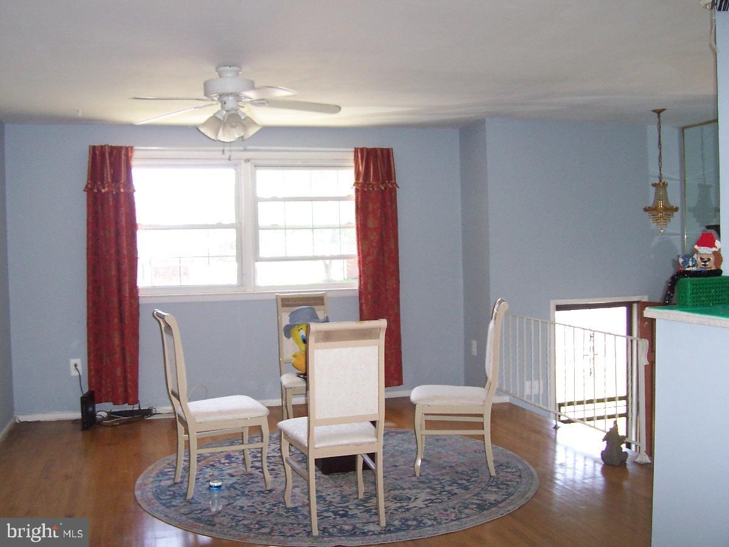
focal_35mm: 37
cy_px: 274
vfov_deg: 38.7
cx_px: 364
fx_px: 779
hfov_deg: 50.1
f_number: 2.8
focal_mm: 5.6
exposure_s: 1/60
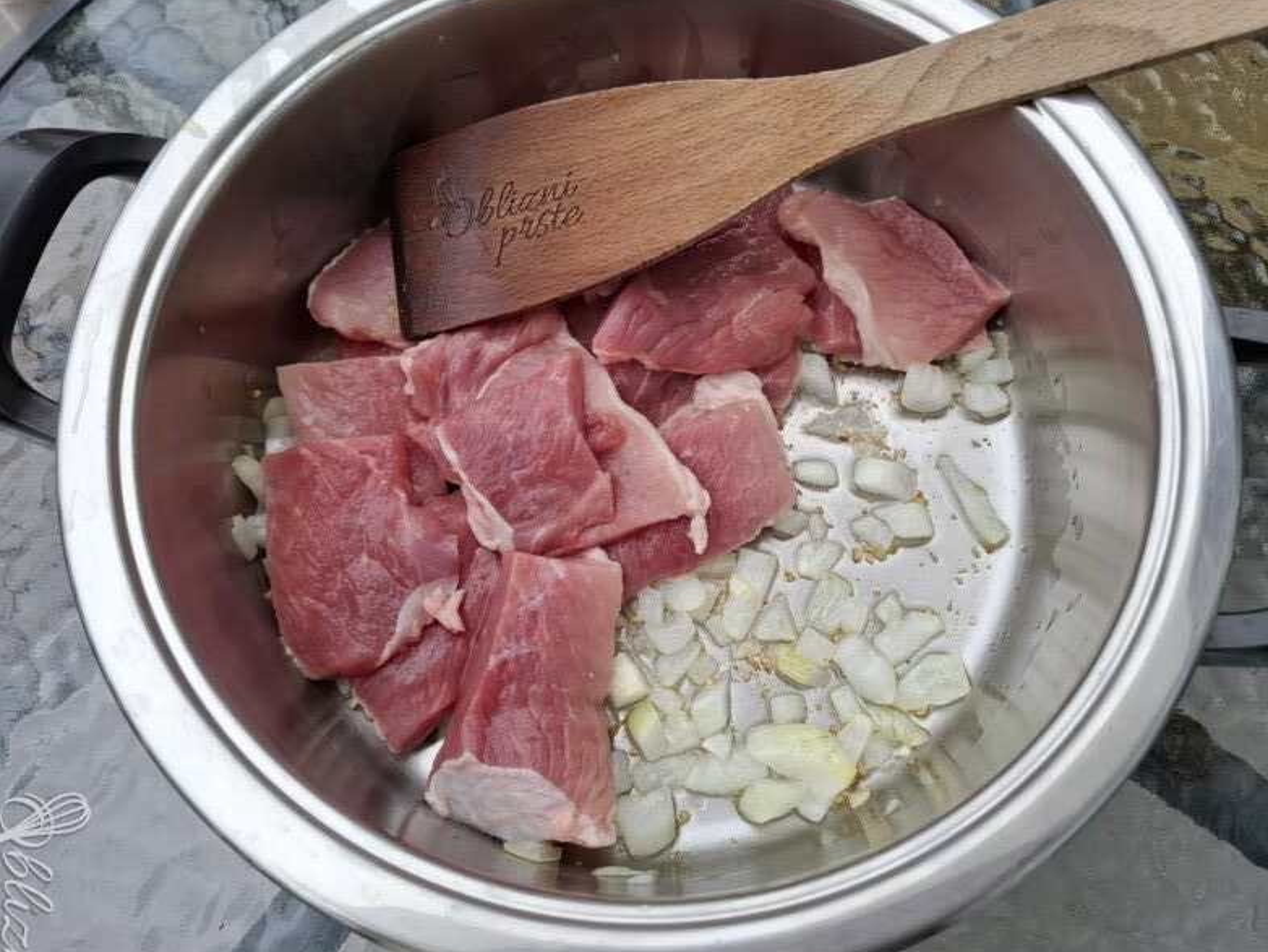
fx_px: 879
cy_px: 480
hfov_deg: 71.5
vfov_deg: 56.8
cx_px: 660
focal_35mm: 24
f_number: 1.8
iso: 50
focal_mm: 5.54
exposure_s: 1/381
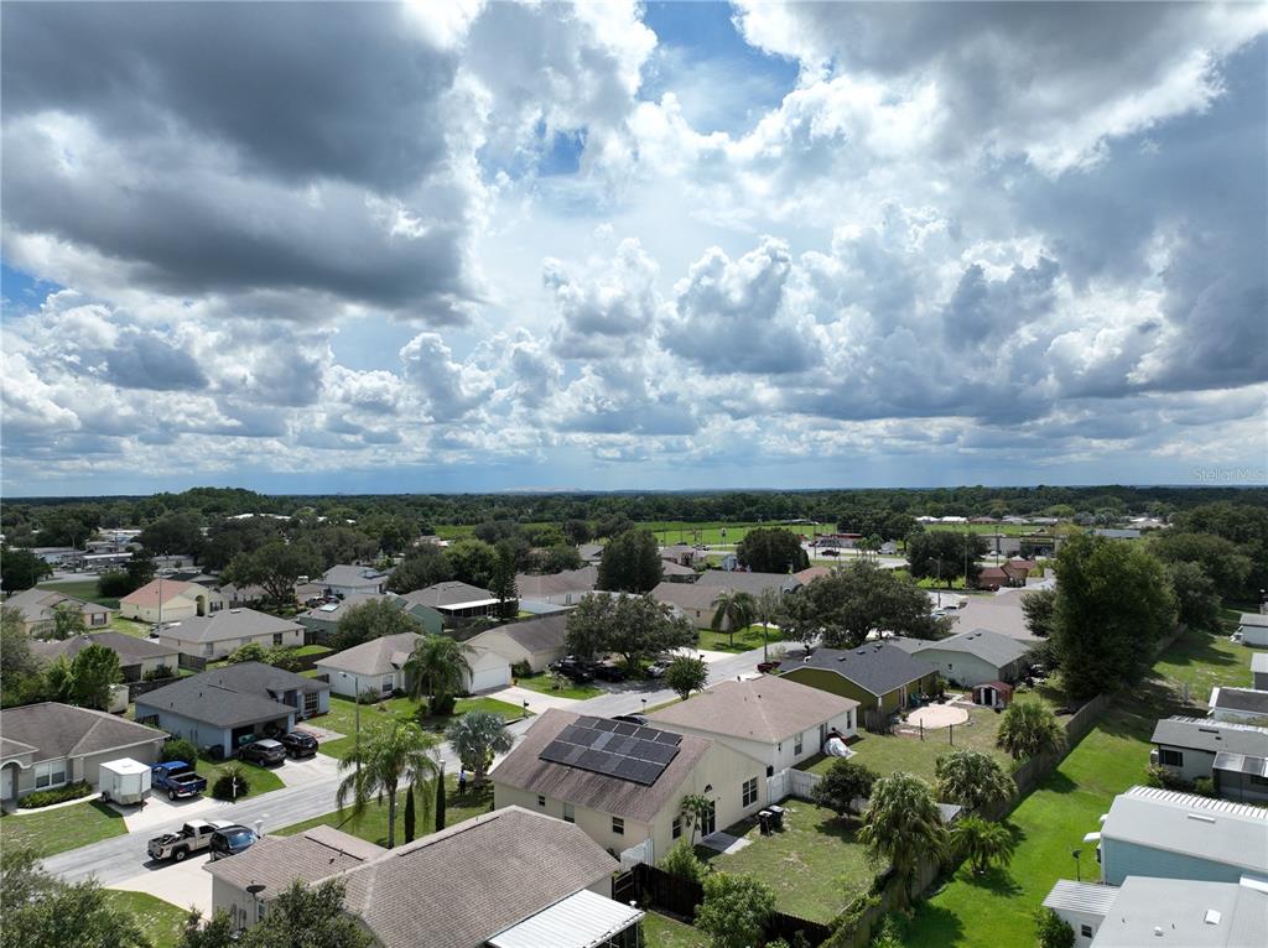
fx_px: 878
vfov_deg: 56.7
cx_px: 634
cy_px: 474
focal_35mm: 24
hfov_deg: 71.6
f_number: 2.8
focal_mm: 12.29
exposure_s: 1/4000
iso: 140
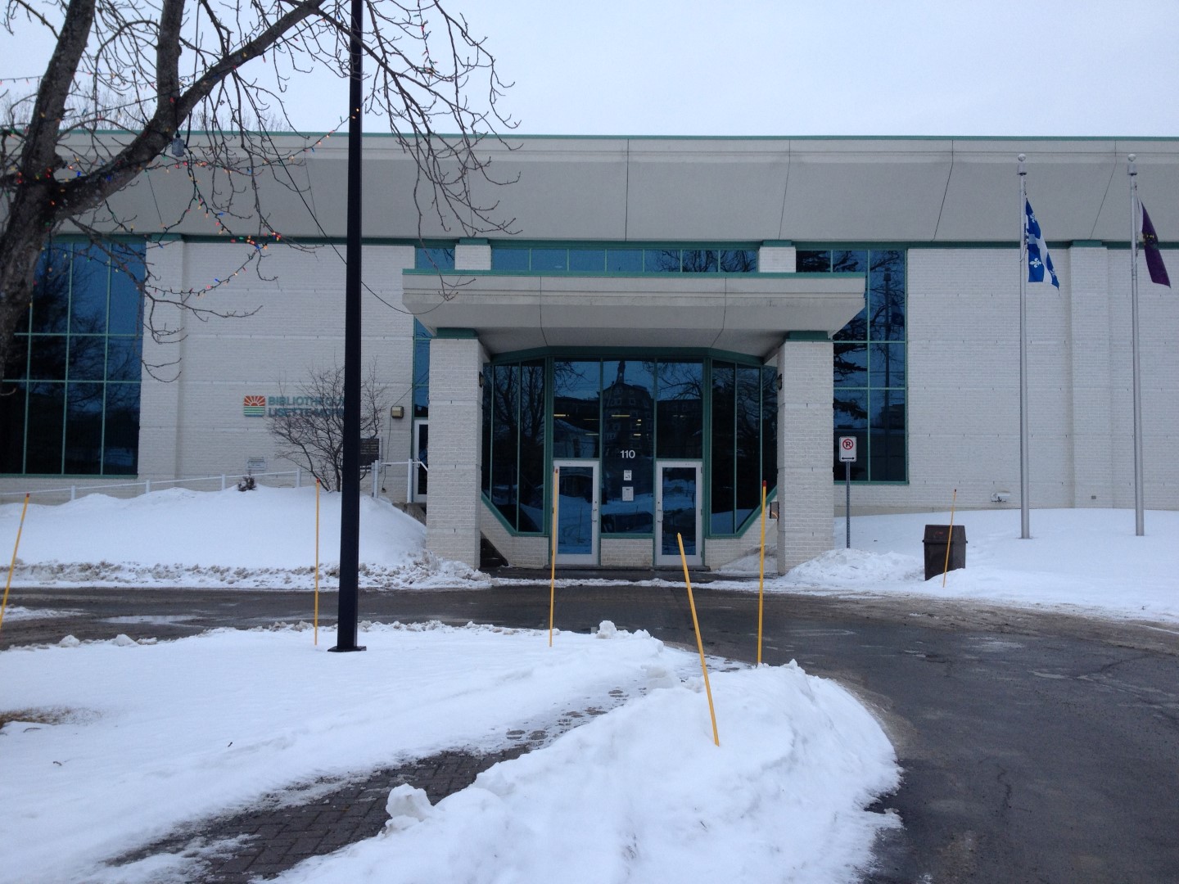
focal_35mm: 35
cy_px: 442
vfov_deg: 40.7
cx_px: 590
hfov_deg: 52.6
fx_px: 1192
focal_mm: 4.28
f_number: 2.4
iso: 50
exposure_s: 1/149
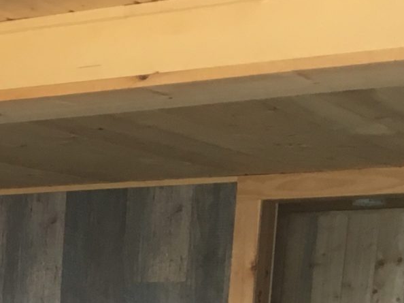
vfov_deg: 10.8
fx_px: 1458
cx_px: -196
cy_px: 614
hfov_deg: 14.7
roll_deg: -0.9
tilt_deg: -11.5
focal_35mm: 125
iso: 64
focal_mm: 4.15
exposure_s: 1/30
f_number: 2.2
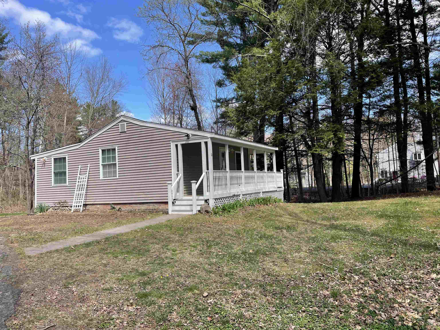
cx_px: 220
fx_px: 330
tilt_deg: +2.3
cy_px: 165
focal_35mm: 26
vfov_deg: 53.1
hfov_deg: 67.3
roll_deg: +2.9
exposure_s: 1/1233
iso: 32
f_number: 1.6
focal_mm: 4.2
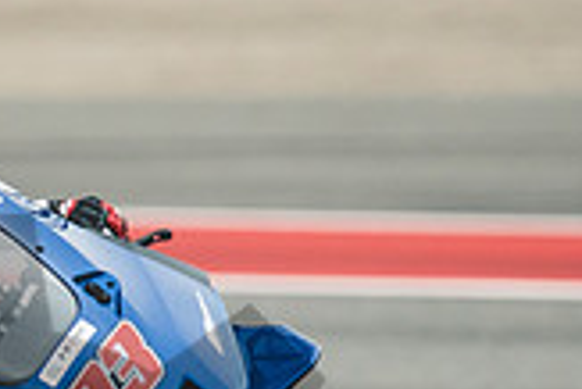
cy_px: 651
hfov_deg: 1.9
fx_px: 17297
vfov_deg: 1.3
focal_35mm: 1069
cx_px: -21
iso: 500
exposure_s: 1/2500
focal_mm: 200
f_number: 2
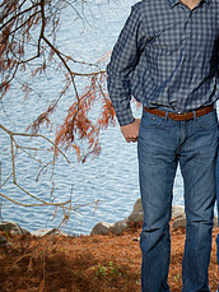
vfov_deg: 8.1
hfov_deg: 6.1
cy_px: 159
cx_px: 303
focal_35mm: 243
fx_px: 2048
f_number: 10
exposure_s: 1/160
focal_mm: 100
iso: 200
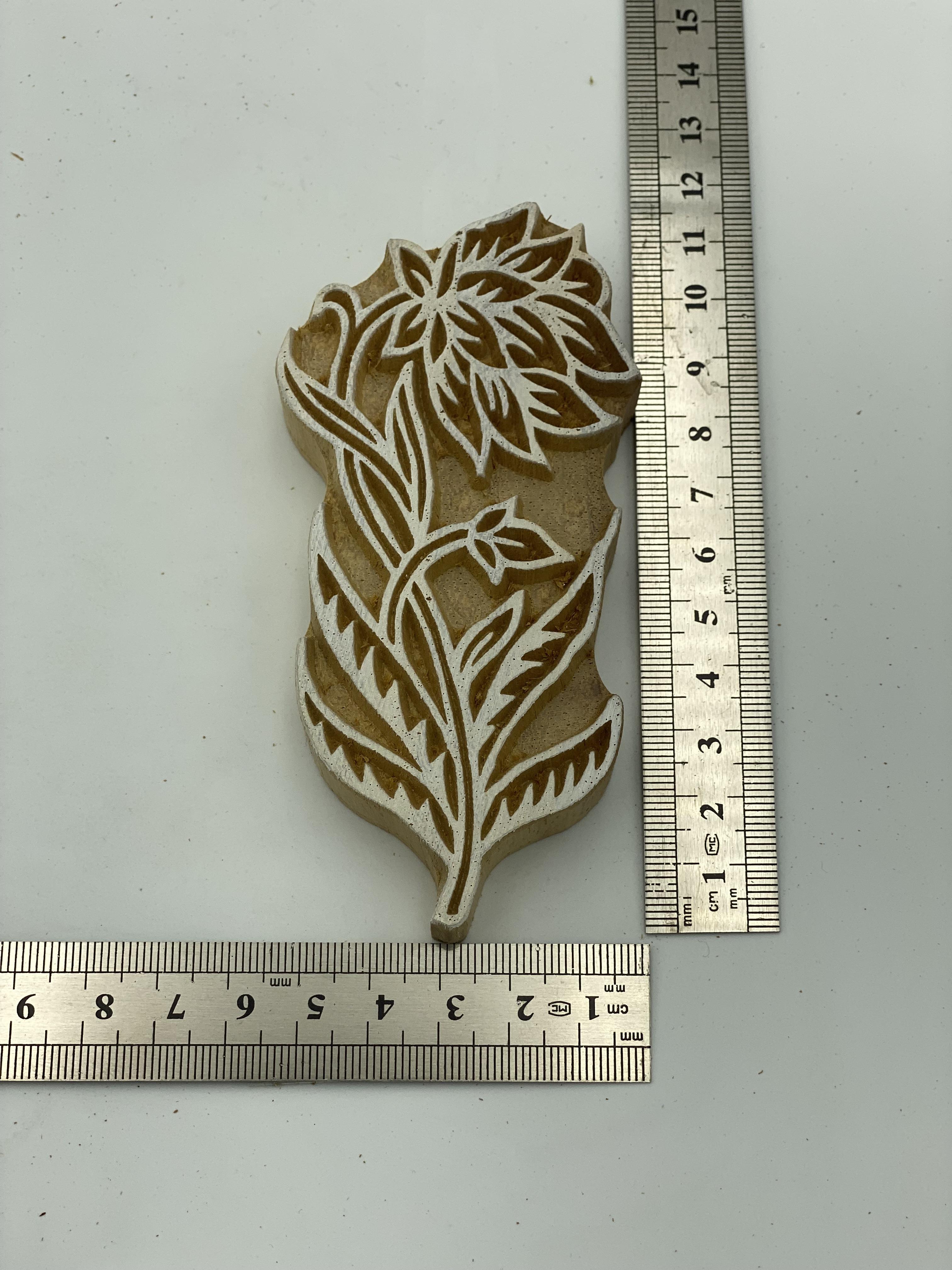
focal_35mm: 52
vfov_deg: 36.8
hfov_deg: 28.0
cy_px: 635
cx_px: 476
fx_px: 1907
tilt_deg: -73.3
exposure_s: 1/826
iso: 20
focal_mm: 6
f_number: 2
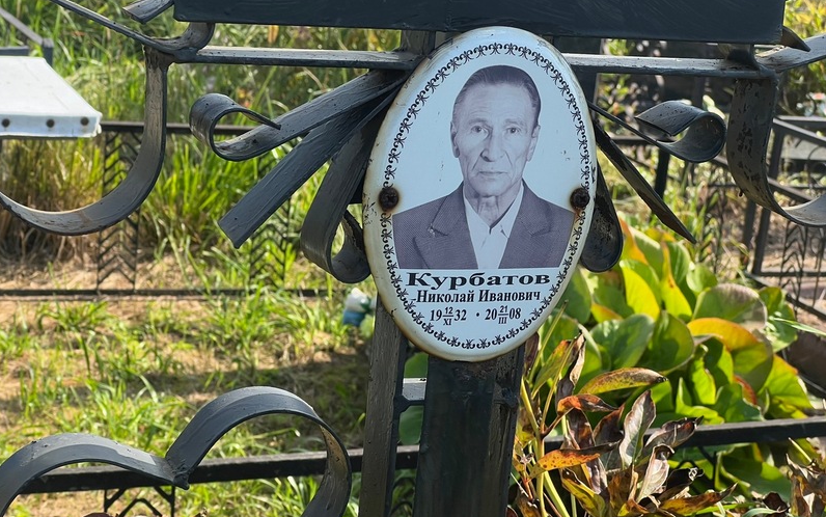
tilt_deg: -17.8
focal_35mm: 82
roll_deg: -6.1
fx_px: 1846
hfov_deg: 25.2
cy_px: 225
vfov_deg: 15.9
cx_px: 412
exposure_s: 1/254
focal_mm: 9
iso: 25
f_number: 2.8
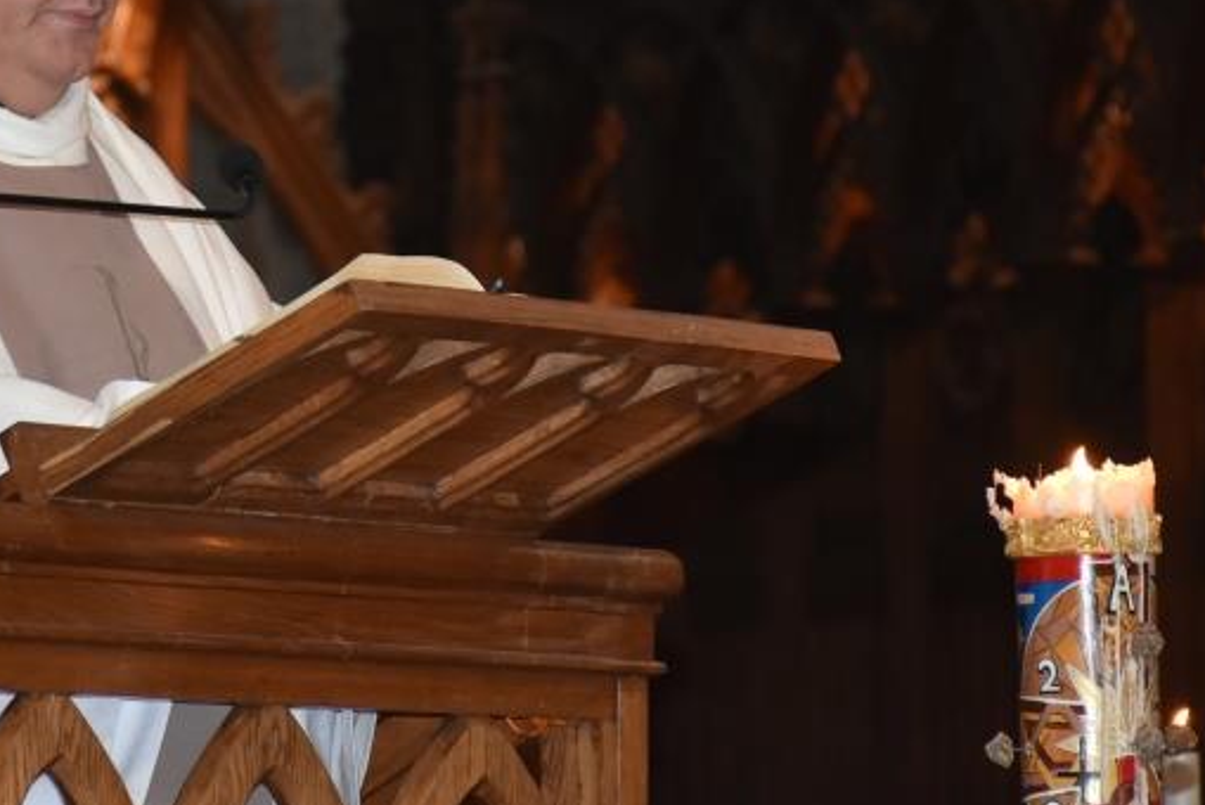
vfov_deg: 3.9
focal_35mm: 350
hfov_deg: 5.9
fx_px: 11721
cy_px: 39
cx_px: 357
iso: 1600
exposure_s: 1/60
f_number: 5.6
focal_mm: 116
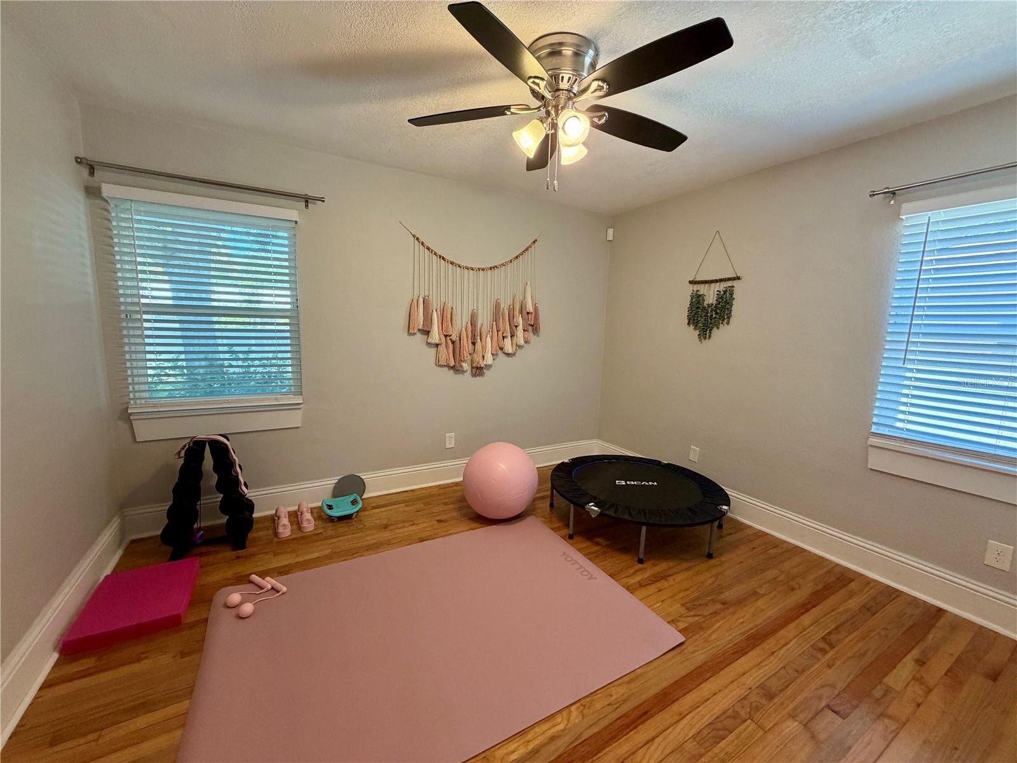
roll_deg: -0.9
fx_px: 411
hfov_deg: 102.1
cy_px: 382
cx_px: 508
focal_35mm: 14
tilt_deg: -6.5
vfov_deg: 85.7
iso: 250
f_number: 2.2
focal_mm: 2.22
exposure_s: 1/120
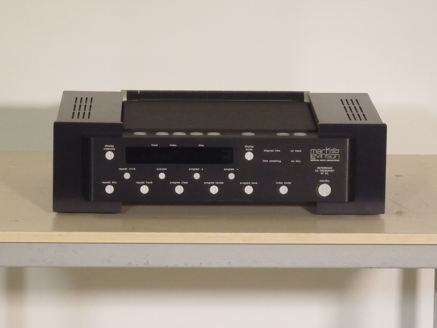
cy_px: 164
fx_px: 2361
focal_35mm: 187
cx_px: 218
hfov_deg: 10.6
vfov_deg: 7.9
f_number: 4.3
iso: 250
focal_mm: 17
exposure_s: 1/50
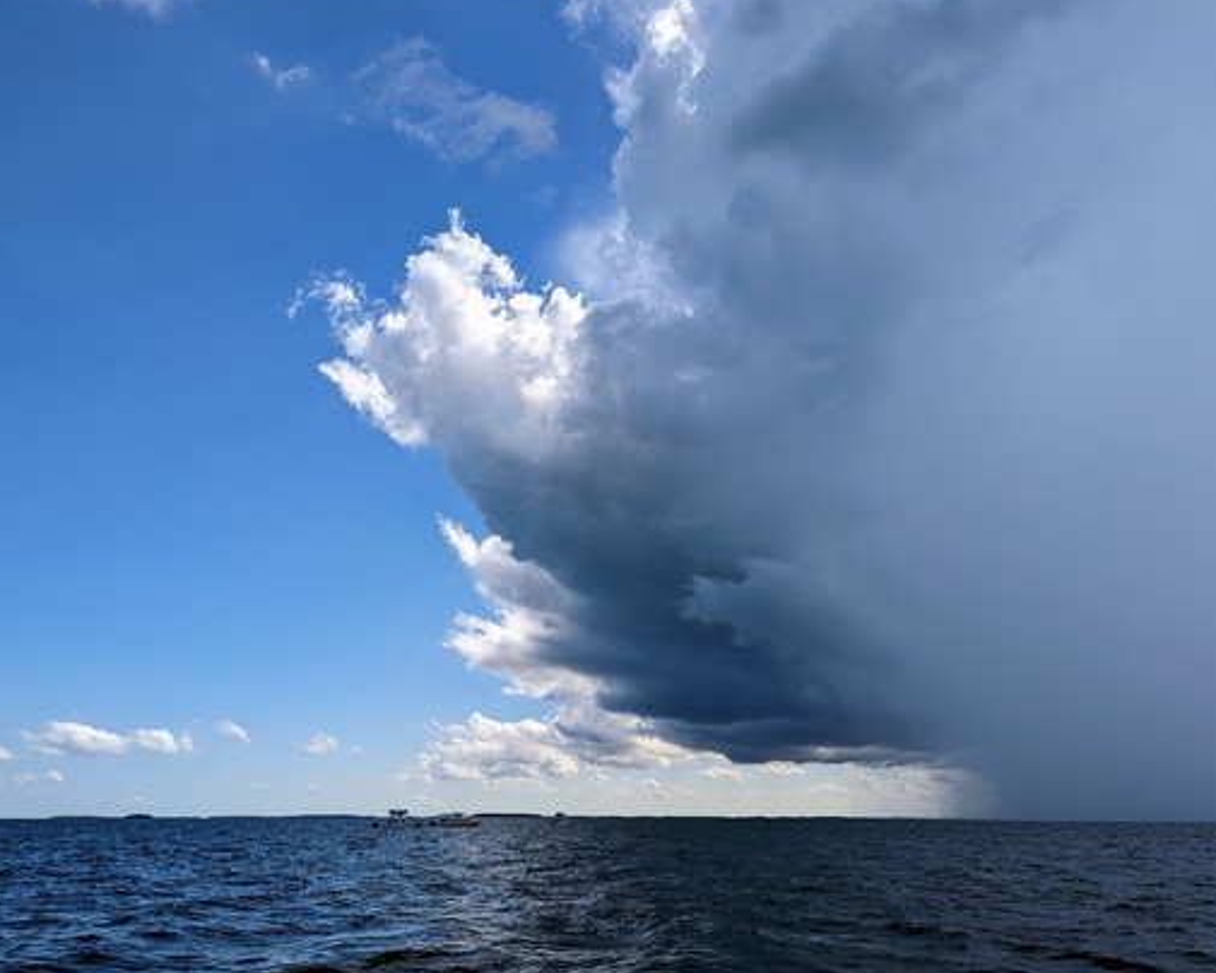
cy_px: 479
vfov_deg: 54.9
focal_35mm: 26
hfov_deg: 66.0
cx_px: 597
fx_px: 936
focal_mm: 6.81
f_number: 1.85
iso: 44
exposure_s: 1/3425
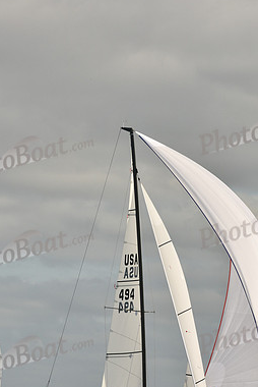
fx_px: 3273
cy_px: 290
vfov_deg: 6.7
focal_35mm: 305
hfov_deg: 4.5
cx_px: 147
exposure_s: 1/1000
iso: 320
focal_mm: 200
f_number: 10
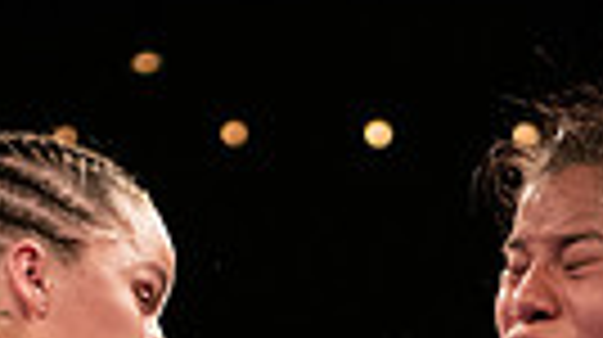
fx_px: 5494
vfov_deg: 3.5
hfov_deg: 6.3
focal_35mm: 344
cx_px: 320
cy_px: 719
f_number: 2.8
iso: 1600
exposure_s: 1/1250
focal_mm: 70
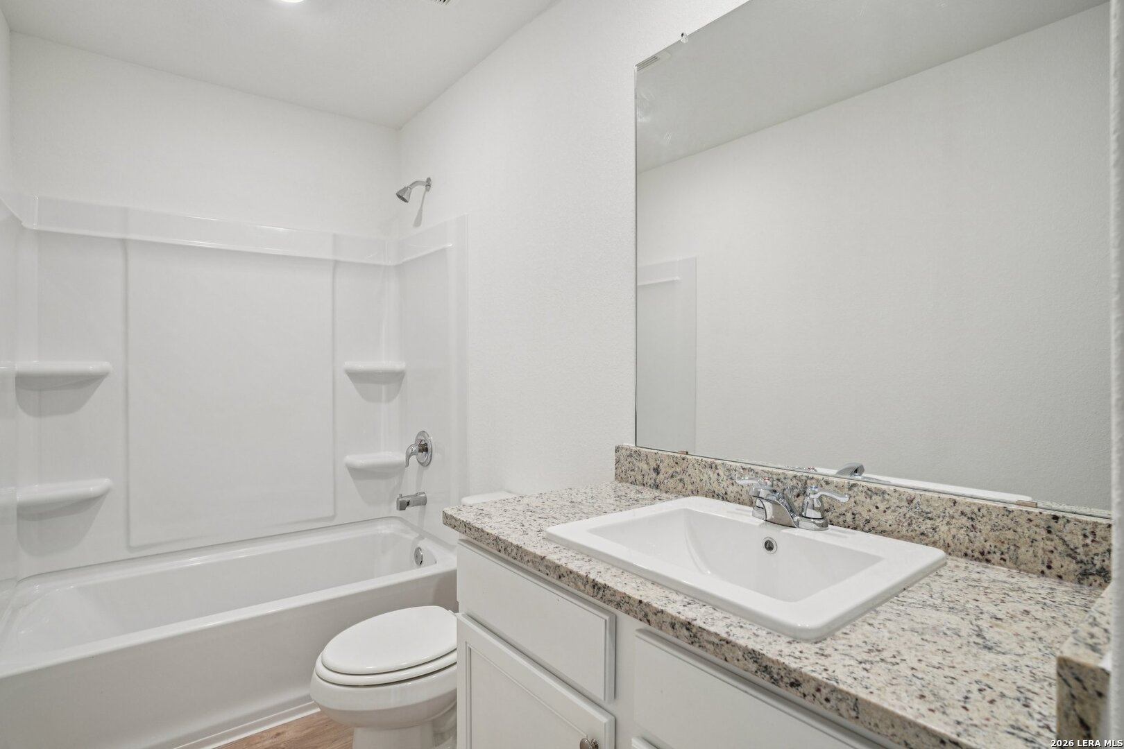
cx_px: 562
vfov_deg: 67.4
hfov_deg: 90.0
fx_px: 562
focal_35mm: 18
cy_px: 374
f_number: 8
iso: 400
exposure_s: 1/20
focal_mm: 18
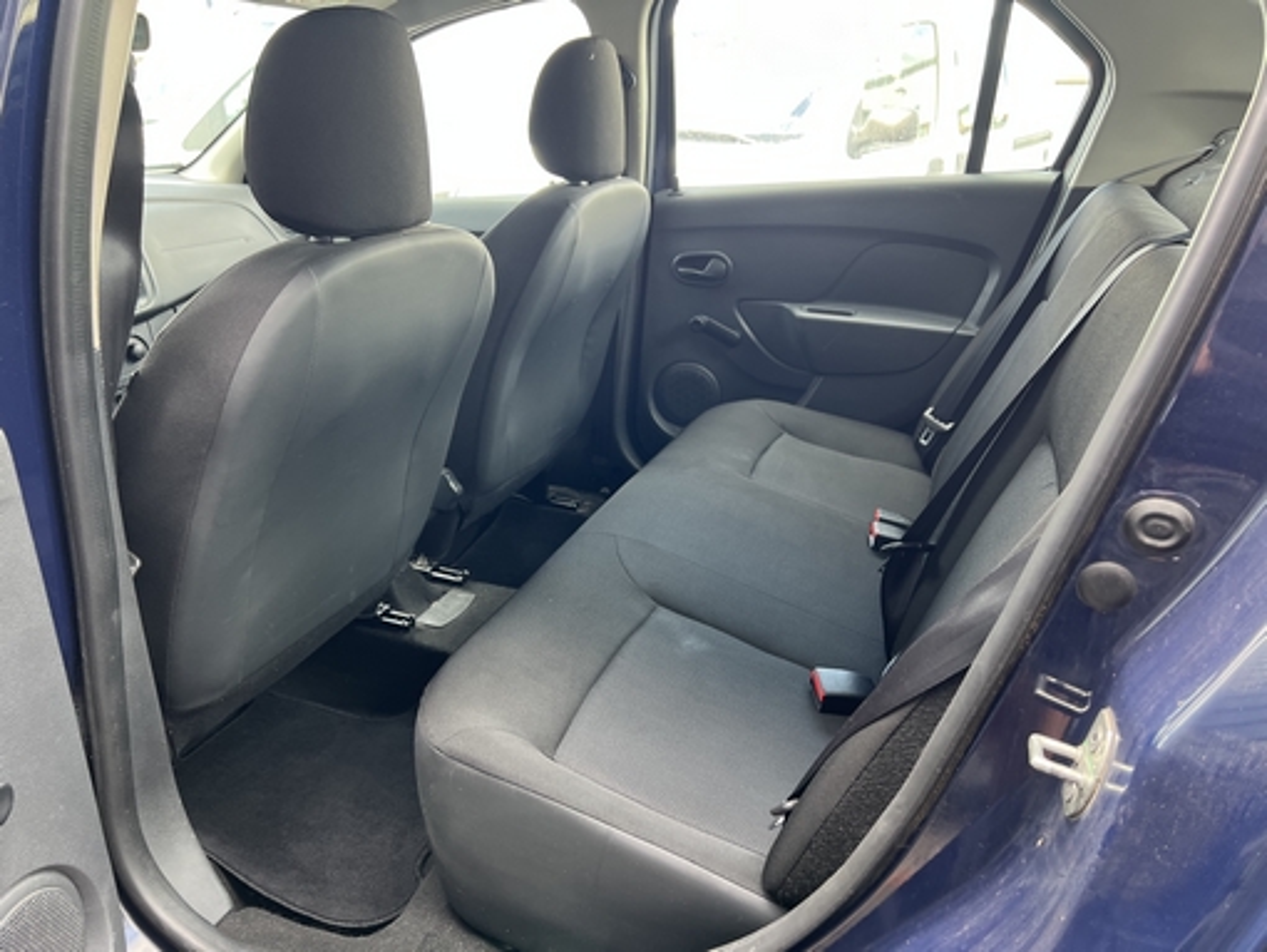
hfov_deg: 67.3
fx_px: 952
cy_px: 476
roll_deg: +0.9
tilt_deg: -22.2
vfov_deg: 53.1
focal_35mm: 26
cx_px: 634
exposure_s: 1/120
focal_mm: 5.7
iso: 125
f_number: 1.5
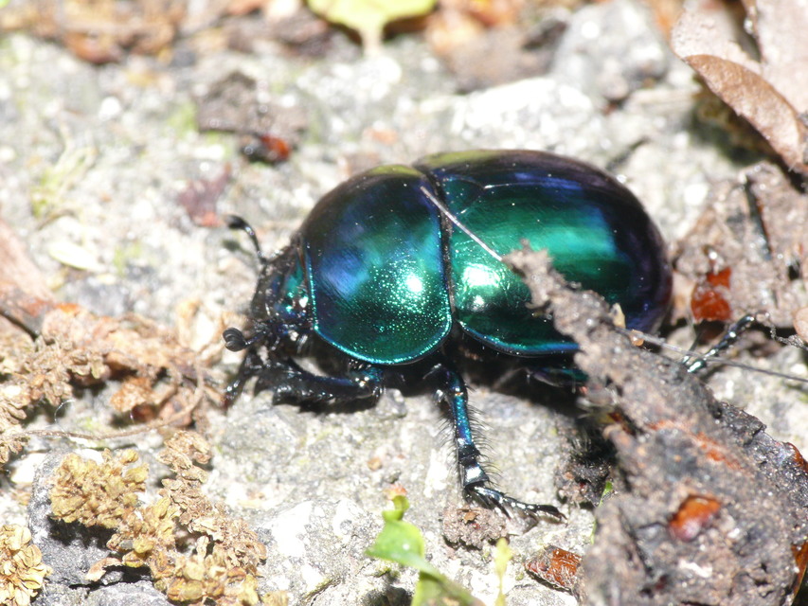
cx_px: 404
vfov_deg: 7.0
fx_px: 4949
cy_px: 303
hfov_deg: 9.3
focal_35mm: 212
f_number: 9
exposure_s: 1/30
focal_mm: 44.9
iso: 200
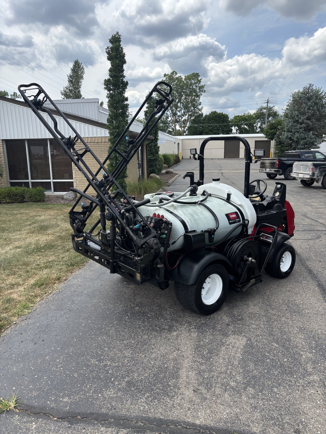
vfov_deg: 67.3
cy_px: 217
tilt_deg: -11.6
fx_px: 326
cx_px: 163
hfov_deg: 53.1
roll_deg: +1.1
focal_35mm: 26
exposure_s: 1/1642
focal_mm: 5.96
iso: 50
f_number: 1.6
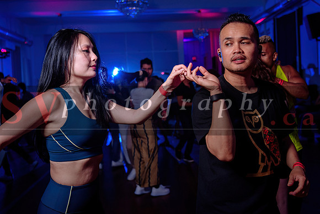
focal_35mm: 40
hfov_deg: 47.9
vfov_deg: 33.0
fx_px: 360
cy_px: 96
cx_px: 177
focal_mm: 34
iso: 800
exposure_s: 1/80
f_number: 3.2
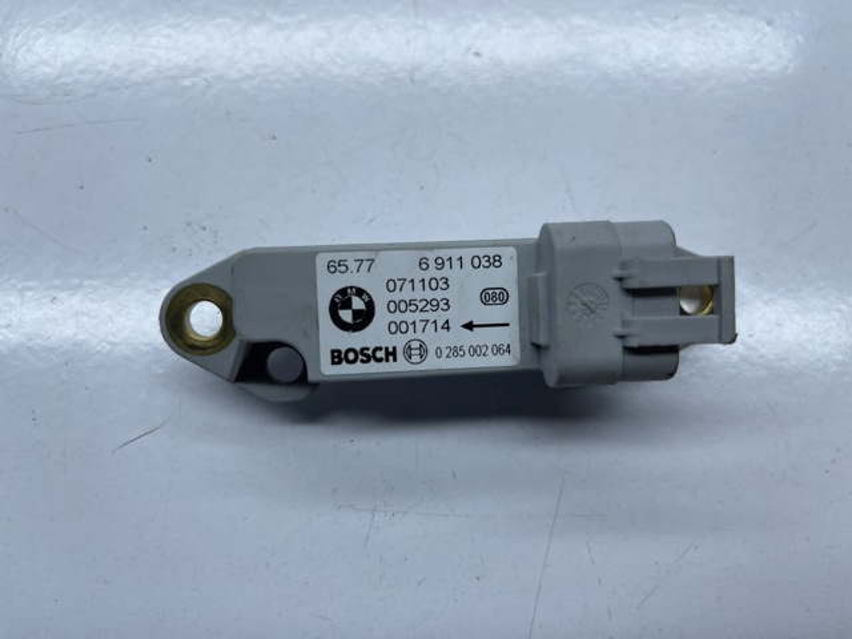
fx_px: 615
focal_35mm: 25
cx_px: 426
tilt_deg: -77.7
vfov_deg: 54.9
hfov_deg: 69.4
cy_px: 320
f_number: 1.6
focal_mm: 5.1
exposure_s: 1/696
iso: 32
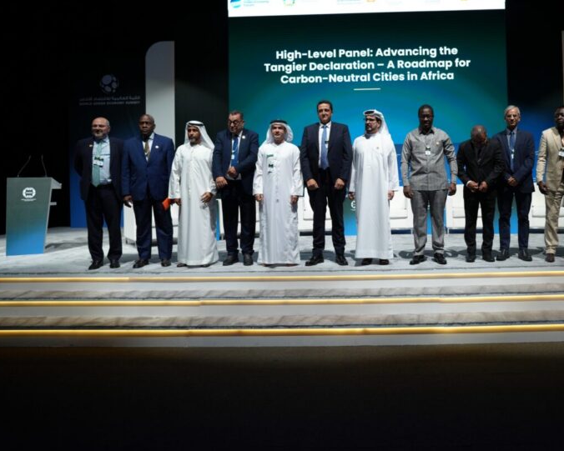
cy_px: 178
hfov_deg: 62.9
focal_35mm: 27
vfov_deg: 52.8
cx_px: 364
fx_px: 451
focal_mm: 19
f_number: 2.8
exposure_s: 1/160
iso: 320
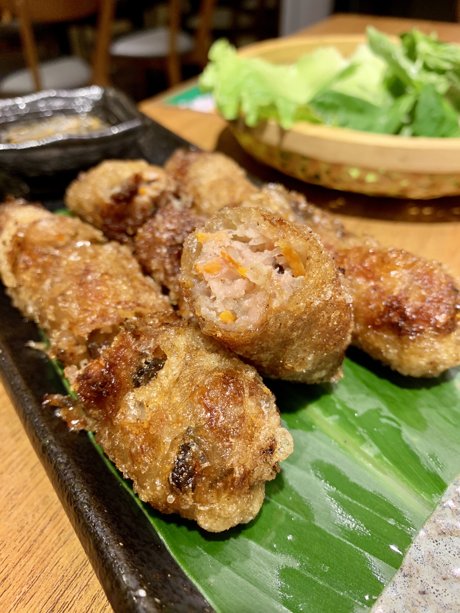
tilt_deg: -38.0
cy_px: 306
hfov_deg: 53.1
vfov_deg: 67.3
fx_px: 461
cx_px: 230
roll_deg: +0.7
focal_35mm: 26
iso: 200
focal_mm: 4.25
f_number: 1.8
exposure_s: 1/60
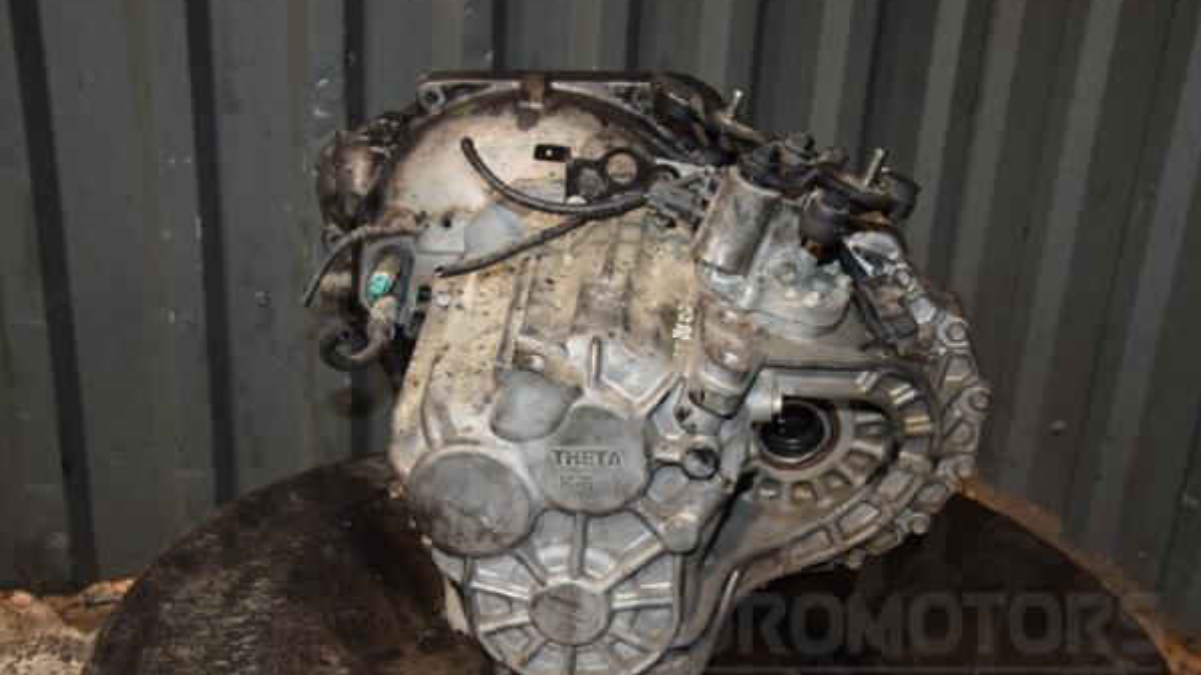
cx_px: 600
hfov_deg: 49.4
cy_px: 356
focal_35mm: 41
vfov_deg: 29.0
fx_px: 1305
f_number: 5
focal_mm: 26
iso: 800
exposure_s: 1/60
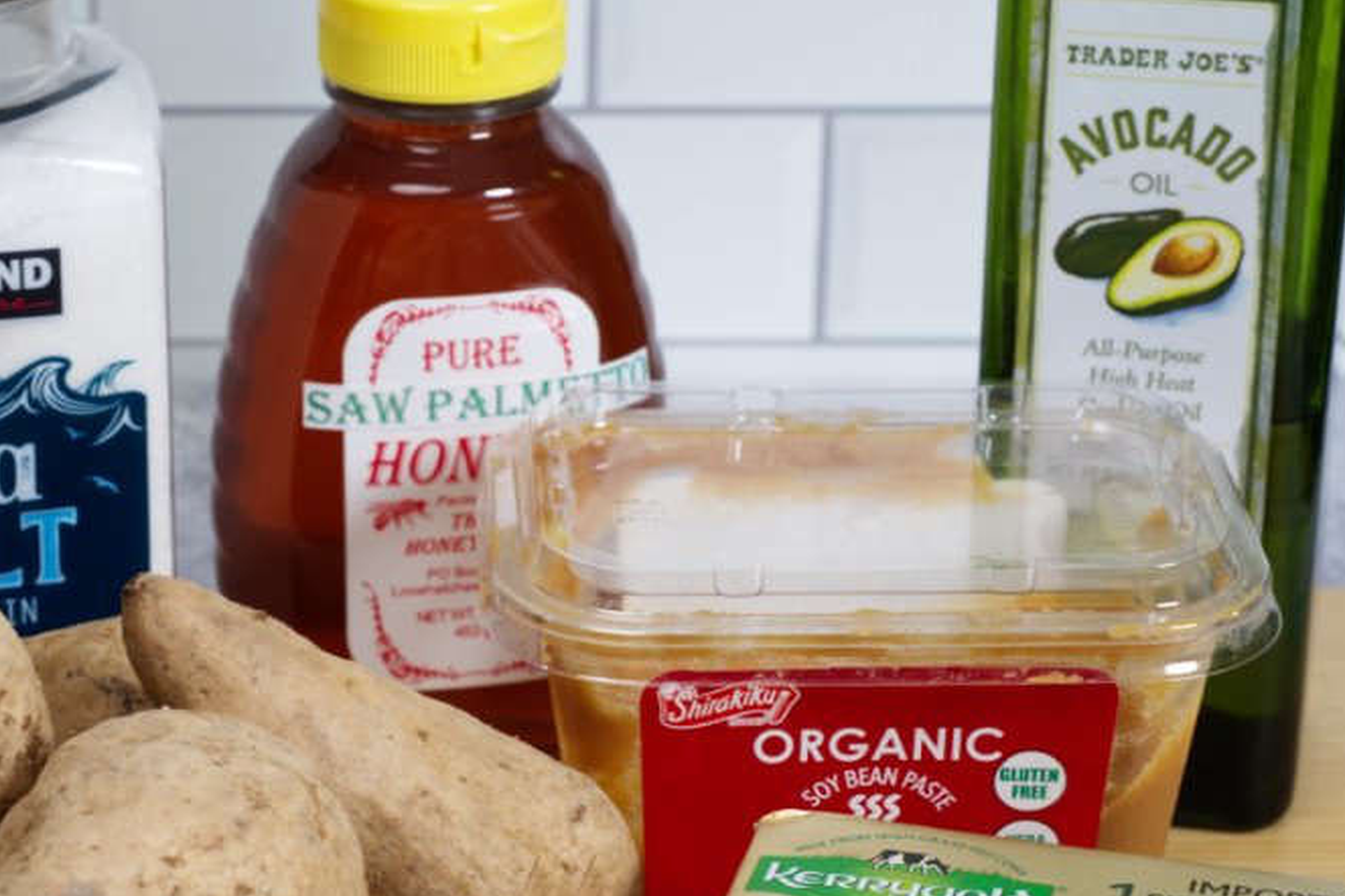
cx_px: 402
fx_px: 4259
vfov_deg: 12.0
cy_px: 676
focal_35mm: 114
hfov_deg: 17.9
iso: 200
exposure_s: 1/50
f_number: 11
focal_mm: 63
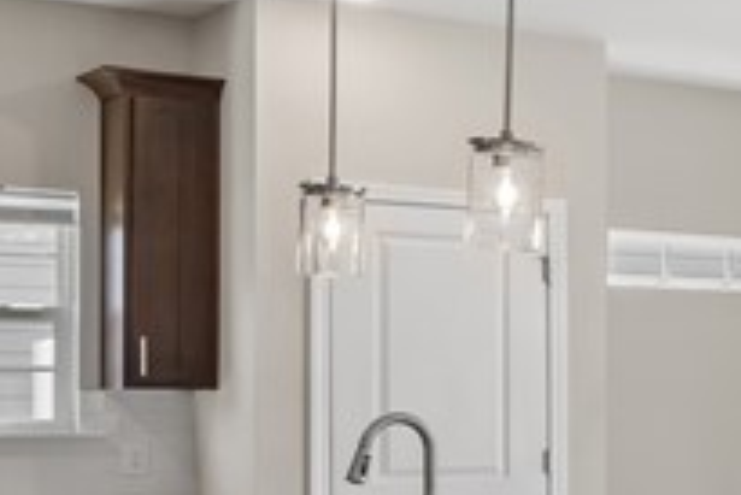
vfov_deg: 15.1
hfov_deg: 15.5
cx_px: 1663
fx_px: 1854
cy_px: 387
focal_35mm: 90
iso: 1000
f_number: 8
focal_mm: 17
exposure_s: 1/30
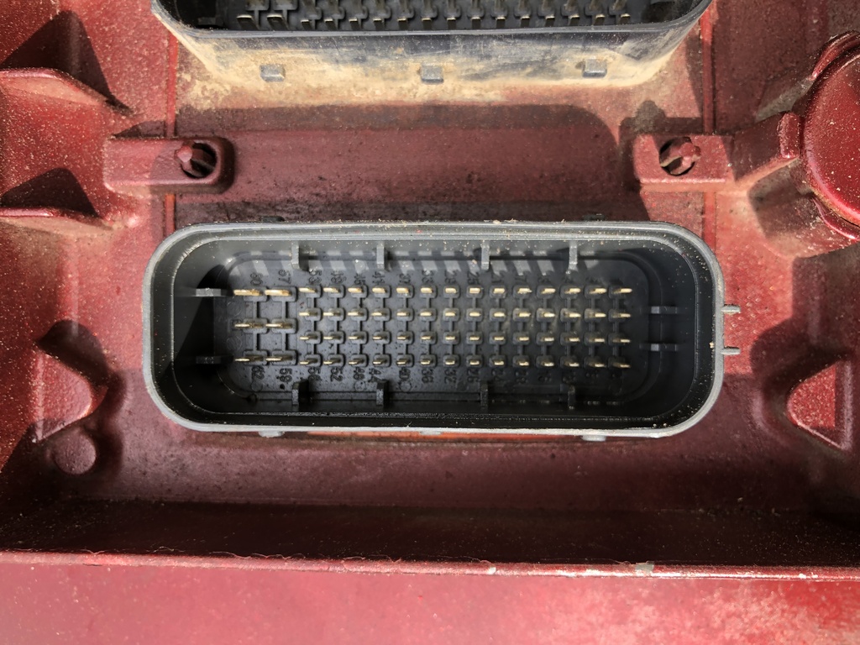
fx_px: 696
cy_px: 322
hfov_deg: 63.4
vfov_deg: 49.7
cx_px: 430
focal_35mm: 28
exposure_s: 1/120
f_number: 1.8
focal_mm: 4
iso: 25
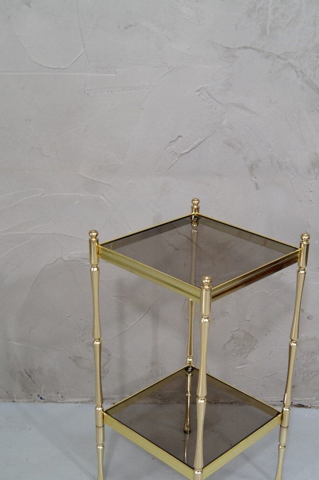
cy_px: 291
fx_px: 639
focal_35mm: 48
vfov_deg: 40.9
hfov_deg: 28.0
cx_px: 184
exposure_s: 1/10
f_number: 8
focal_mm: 26
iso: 400
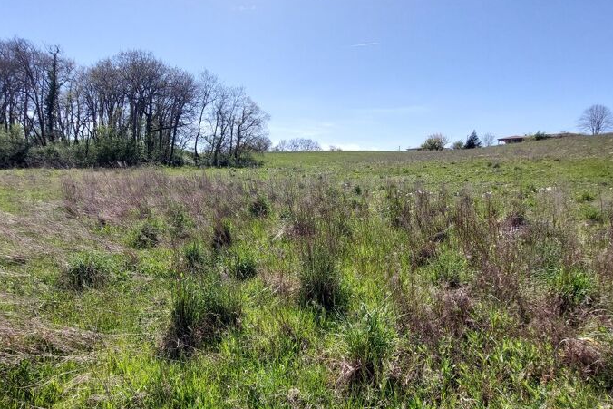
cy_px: 232
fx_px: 341
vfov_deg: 61.7
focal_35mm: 20
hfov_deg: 83.4
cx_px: 260
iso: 50
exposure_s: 1/1327
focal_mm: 1.74
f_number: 2.2
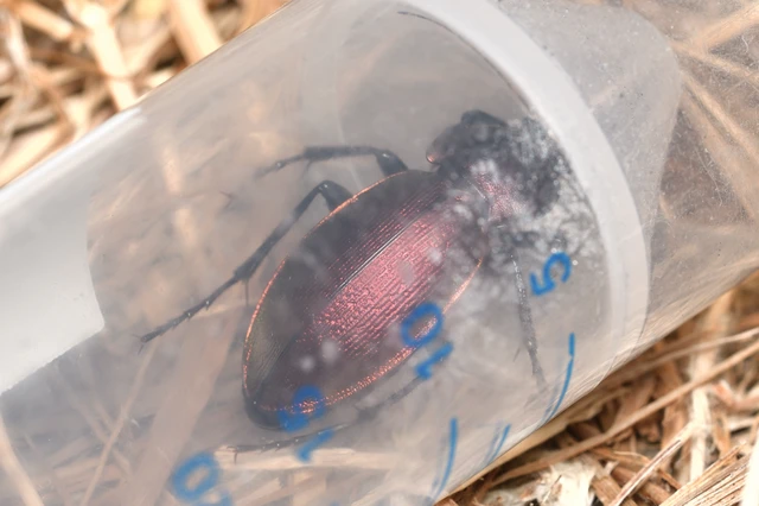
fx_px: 4741
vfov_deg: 6.1
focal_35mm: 225
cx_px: 380
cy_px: 253
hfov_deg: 9.2
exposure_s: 1/250
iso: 100
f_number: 8
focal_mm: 150
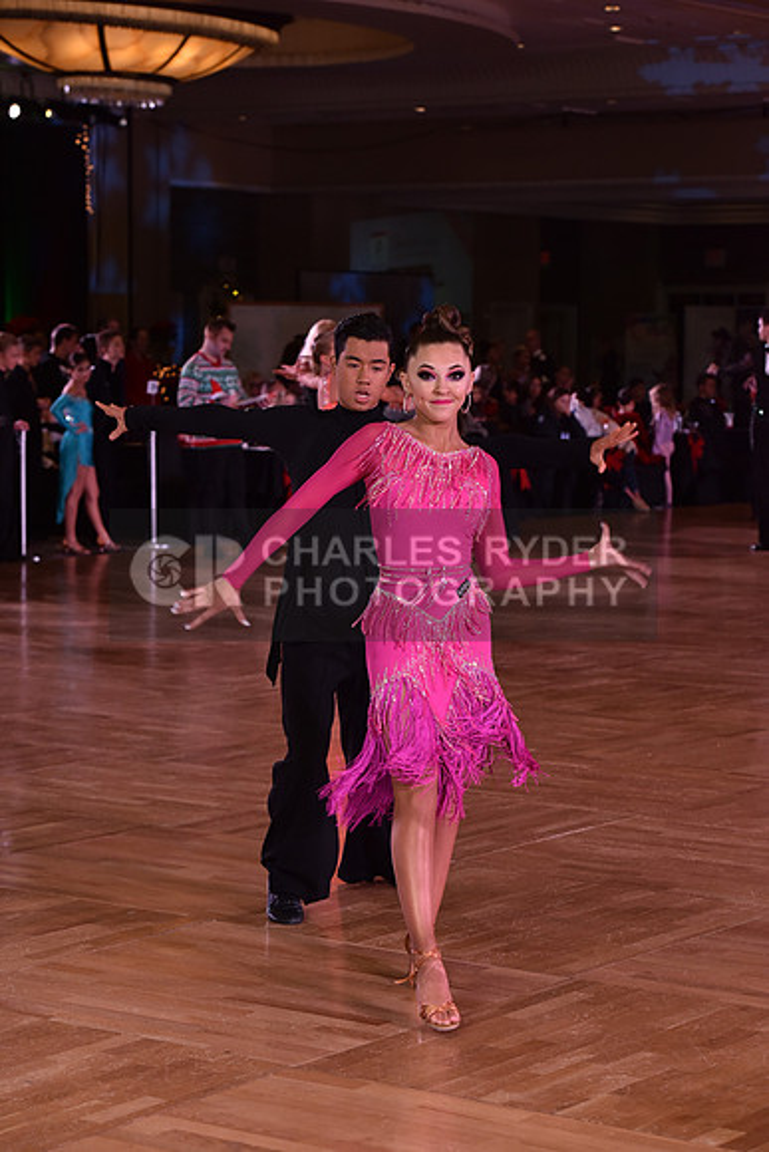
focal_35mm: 95
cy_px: 576
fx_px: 3042
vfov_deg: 21.5
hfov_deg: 14.4
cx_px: 384
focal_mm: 95
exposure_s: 1/250
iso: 1250
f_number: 4.5
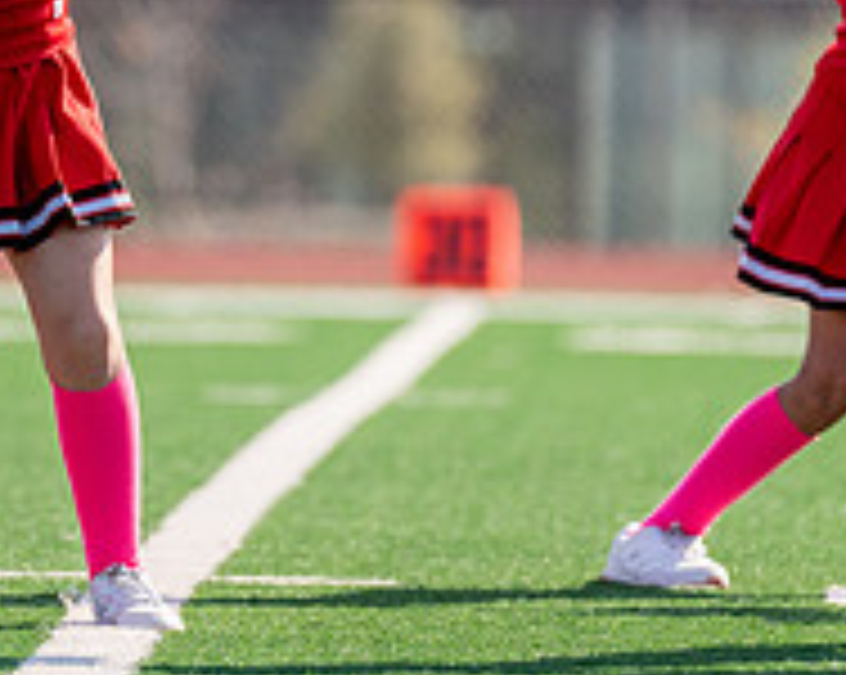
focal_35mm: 621
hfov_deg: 3.1
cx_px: 18
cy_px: -76
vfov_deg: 2.5
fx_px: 15533
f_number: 2.8
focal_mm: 200
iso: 100
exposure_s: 1/1250
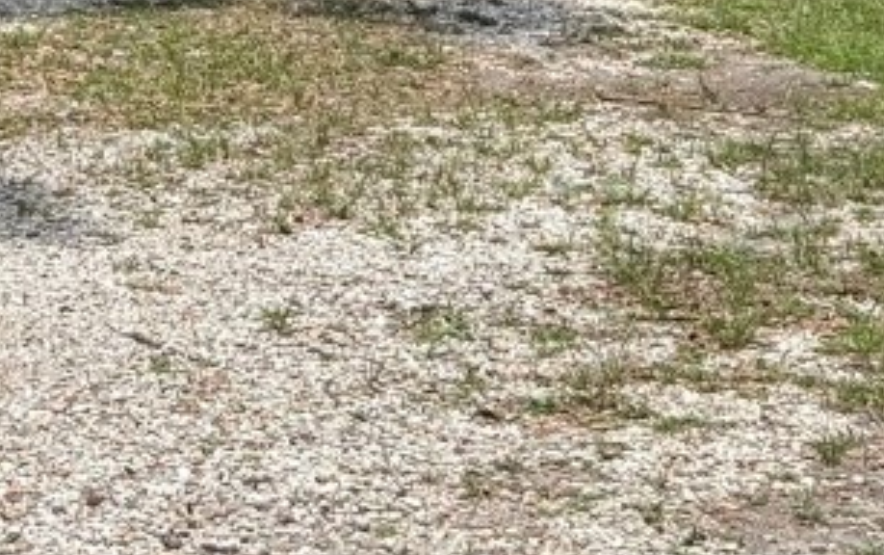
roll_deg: +0.2
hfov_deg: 11.7
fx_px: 4100
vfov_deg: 7.5
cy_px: -384
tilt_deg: -0.1
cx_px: -526
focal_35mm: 170
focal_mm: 6.76
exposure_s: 1/3226
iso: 64
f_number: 1.78
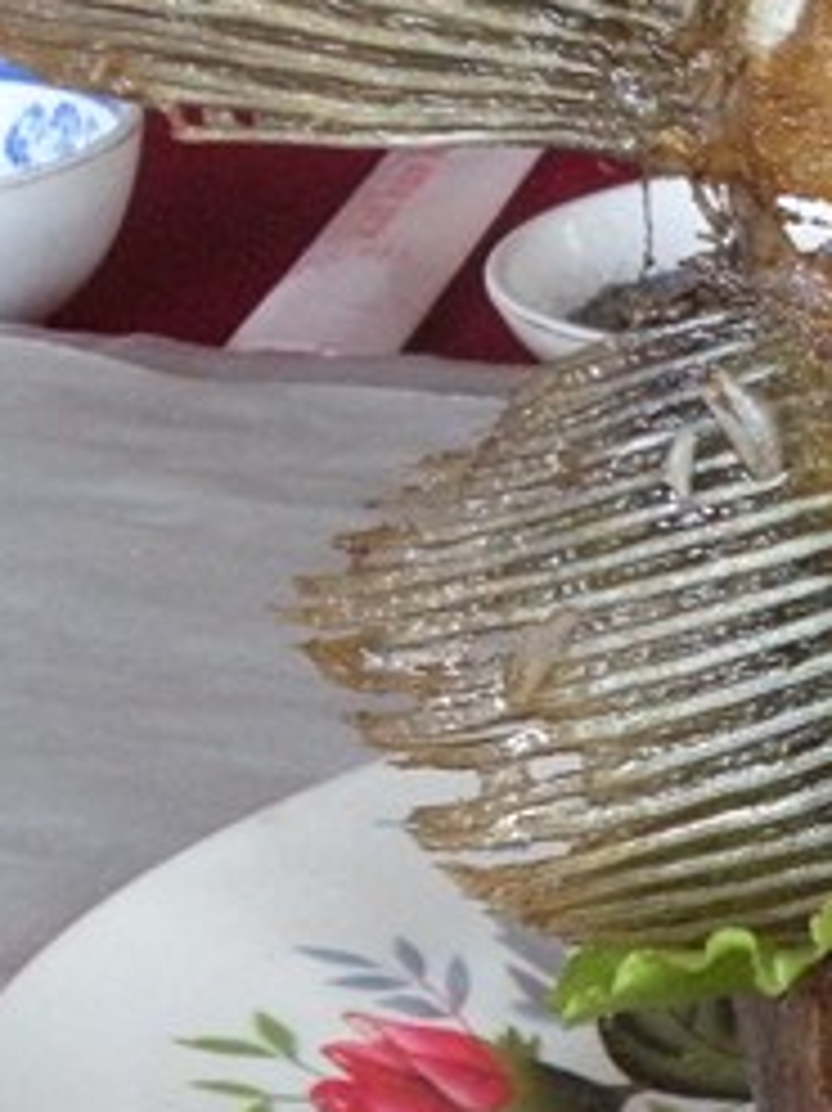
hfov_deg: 9.1
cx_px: 1722
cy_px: 479
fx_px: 4907
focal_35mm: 153
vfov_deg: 12.9
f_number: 3.2
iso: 400
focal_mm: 7.4
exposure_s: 1/48.6
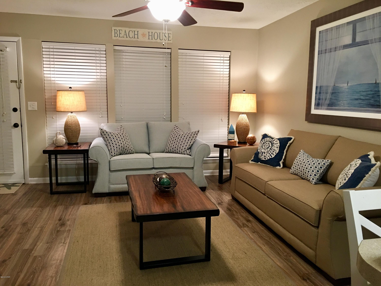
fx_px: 319
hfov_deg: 61.7
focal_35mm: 29
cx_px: 190
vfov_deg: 48.2
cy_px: 143
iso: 80
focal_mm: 4.15
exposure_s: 1/10
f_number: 2.2
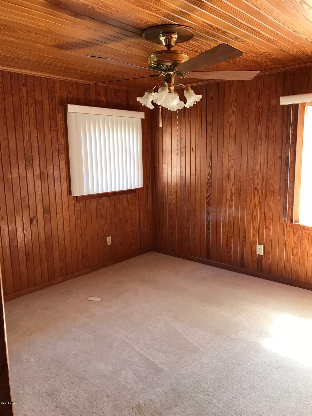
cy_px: 208
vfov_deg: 63.4
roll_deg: +1.4
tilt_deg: -8.8
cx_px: 156
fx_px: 336
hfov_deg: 49.7
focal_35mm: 28
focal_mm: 3.99
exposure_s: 1/24
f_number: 1.8
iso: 32
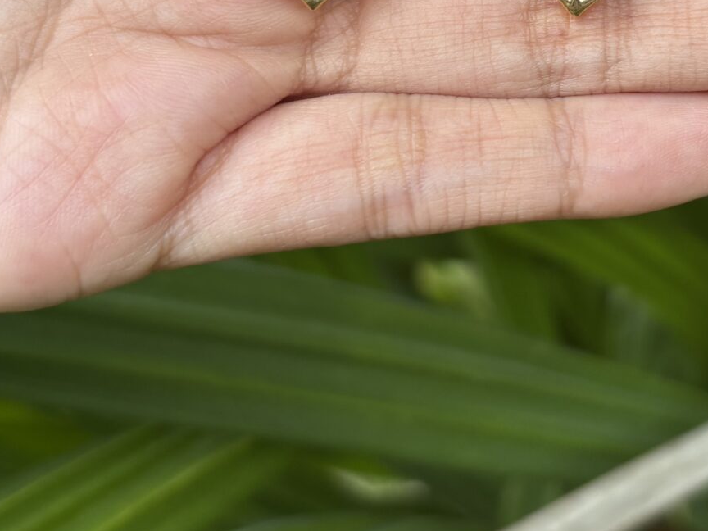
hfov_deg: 25.1
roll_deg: +1.3
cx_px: 517
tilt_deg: -39.8
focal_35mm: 77
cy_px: 95
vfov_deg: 18.9
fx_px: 1575
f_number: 1.6
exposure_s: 1/126
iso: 32
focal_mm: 5.96
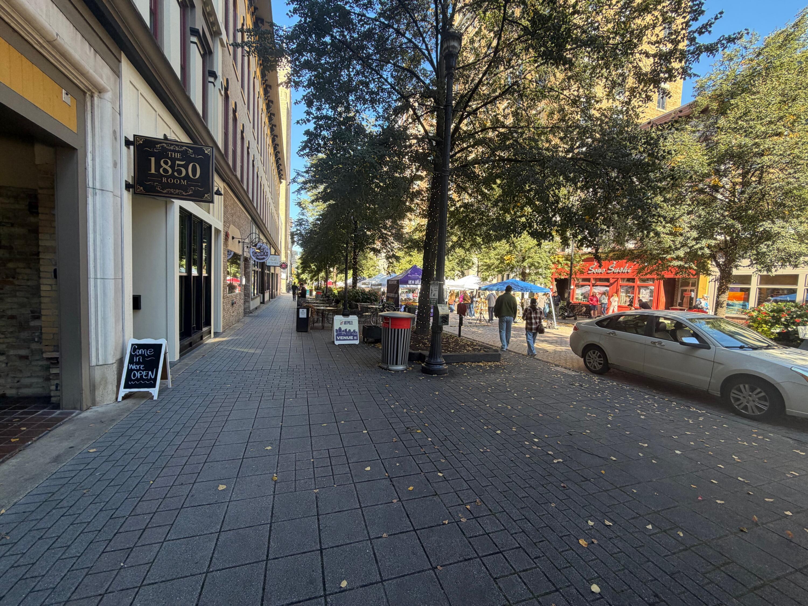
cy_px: 303
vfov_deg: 85.7
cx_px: 404
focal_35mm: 14
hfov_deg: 102.1
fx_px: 327
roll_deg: -2.0
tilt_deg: -4.1
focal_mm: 2.22
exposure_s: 1/121
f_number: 2.2
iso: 64
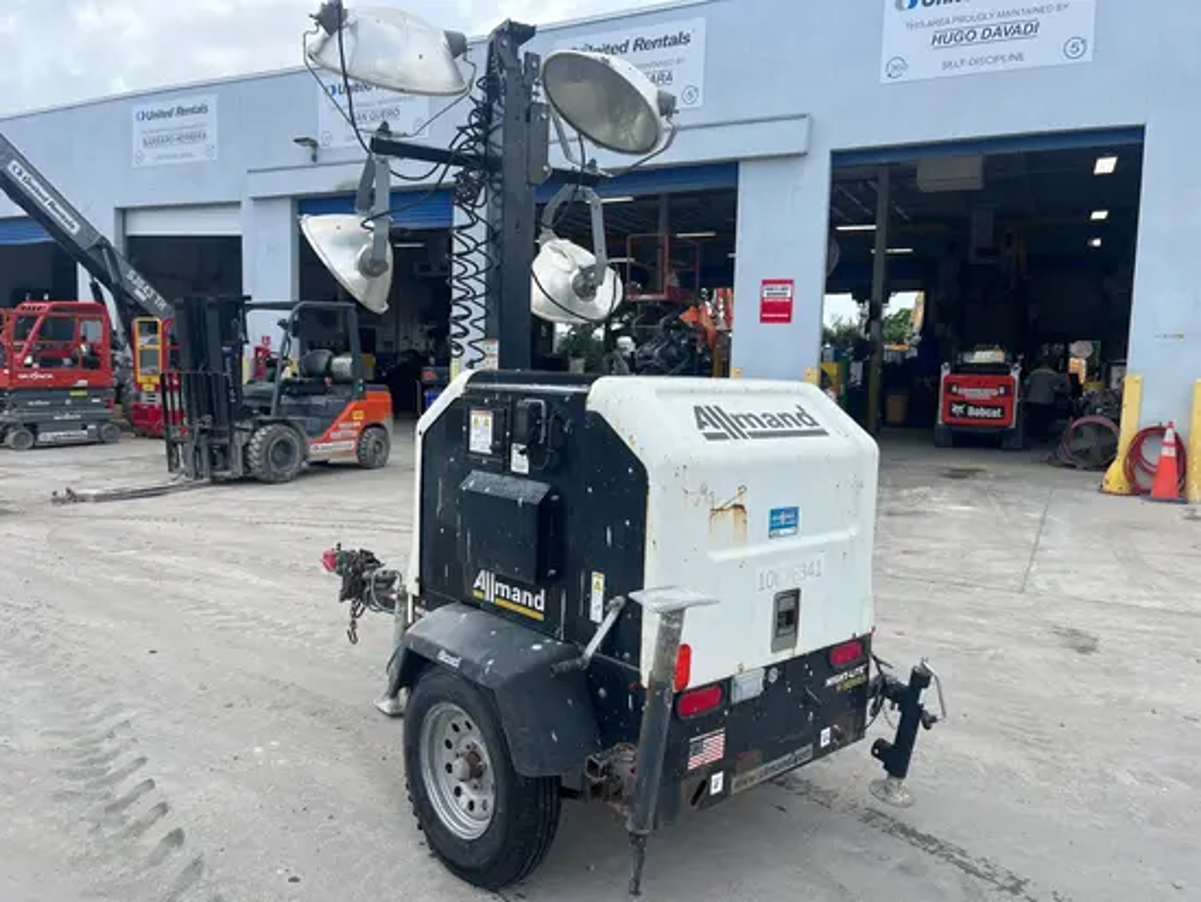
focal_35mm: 26
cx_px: 600
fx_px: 902
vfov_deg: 53.1
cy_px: 451
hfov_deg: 67.3
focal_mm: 5.1
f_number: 1.6
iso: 50
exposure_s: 1/2632
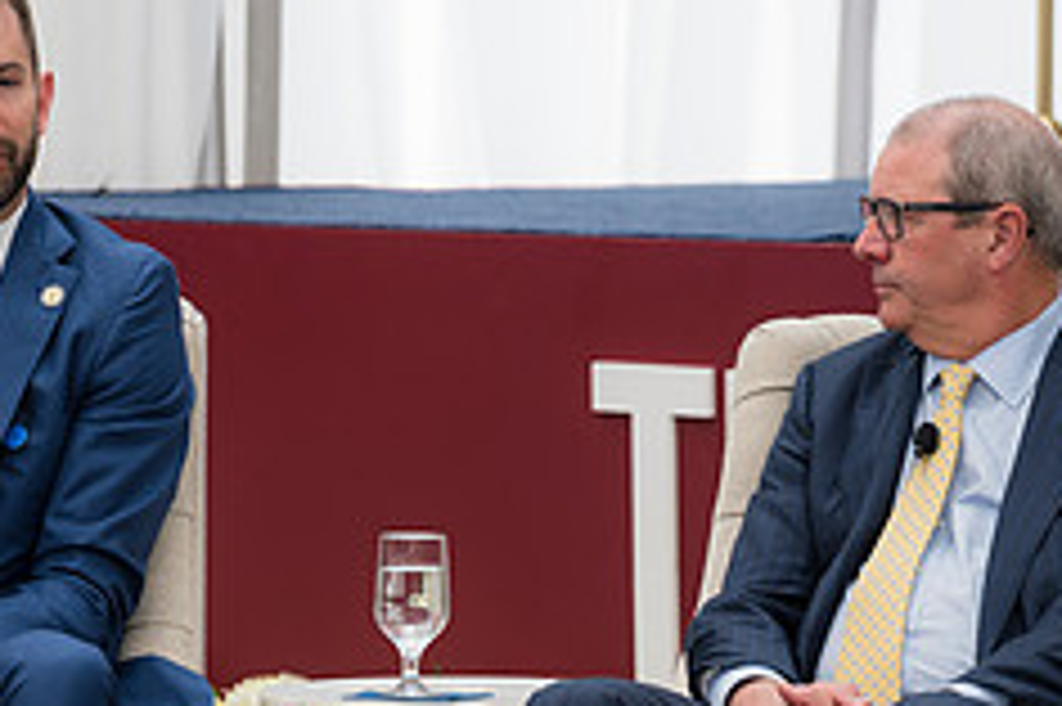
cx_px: 180
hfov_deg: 5.6
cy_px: 488
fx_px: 10878
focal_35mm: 369
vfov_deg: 3.7
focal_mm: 150
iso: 80
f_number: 4
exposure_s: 1/160
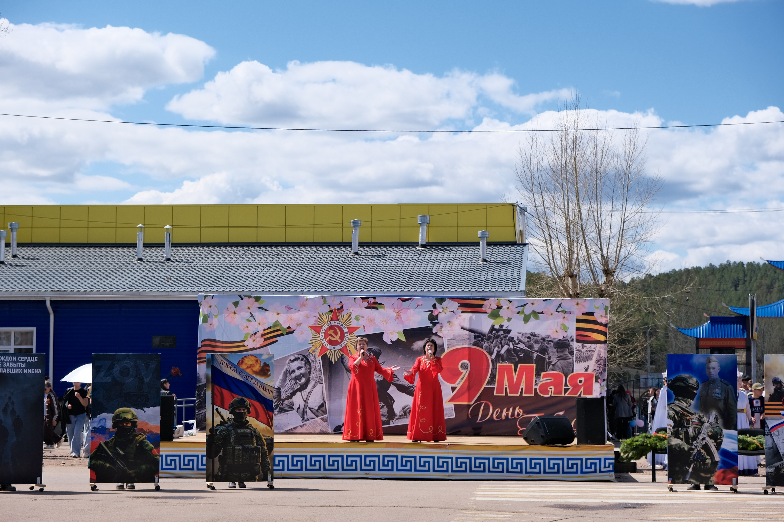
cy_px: 261
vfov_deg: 16.5
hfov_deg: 24.5
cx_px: 392
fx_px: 1808
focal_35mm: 83
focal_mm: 55
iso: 320
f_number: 5.6
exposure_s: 1/1100
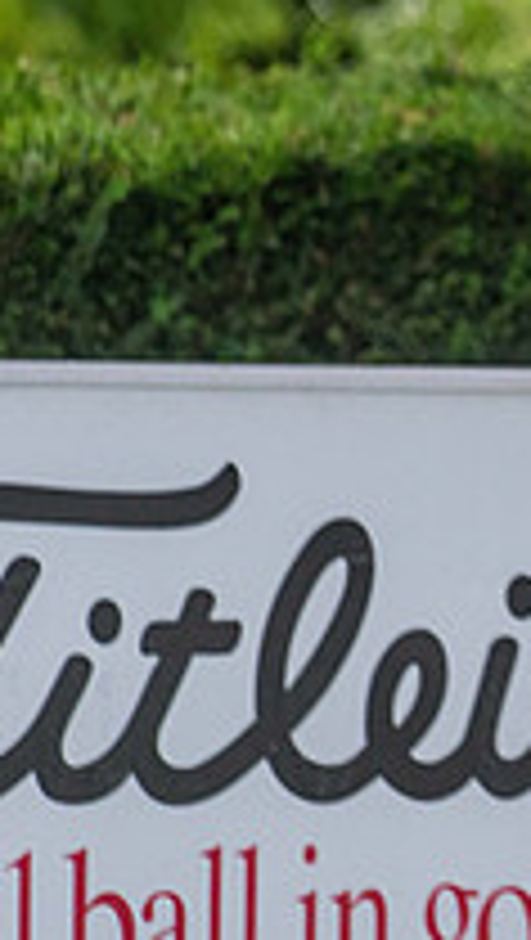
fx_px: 21741
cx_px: 1264
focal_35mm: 871
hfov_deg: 1.4
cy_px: 214
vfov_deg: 2.5
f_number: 4
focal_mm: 300
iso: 1600
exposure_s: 1/500
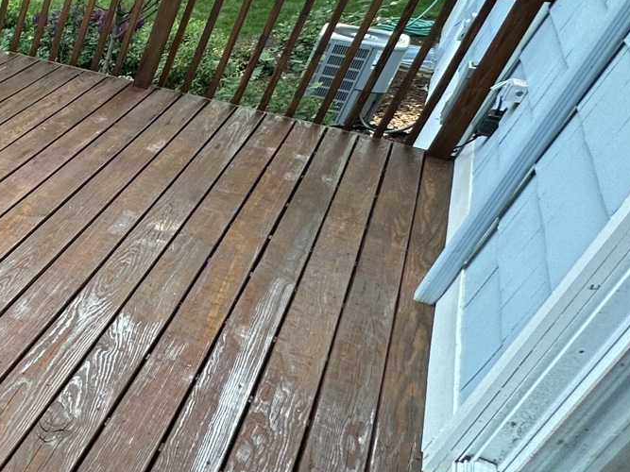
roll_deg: -3.3
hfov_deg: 29.6
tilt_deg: -31.5
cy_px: 266
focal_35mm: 42
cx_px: -287
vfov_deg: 34.3
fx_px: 764
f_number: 2.2
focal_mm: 2.22
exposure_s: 1/99
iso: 64
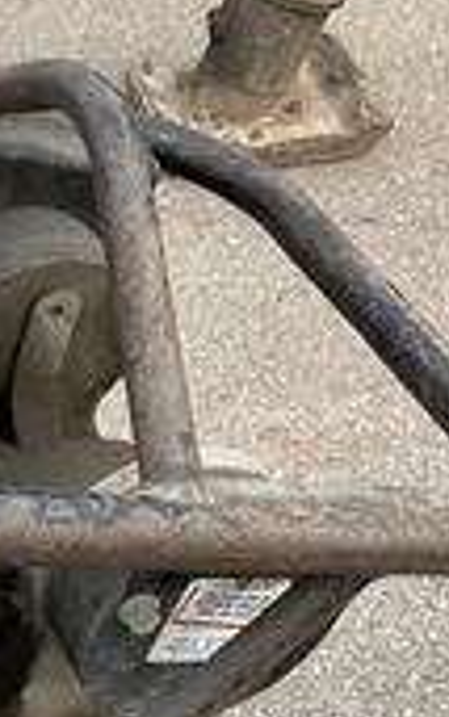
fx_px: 1408
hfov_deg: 16.8
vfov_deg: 28.2
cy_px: 528
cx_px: -185
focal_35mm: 72
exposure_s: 1/642
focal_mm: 3
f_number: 1.8
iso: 25
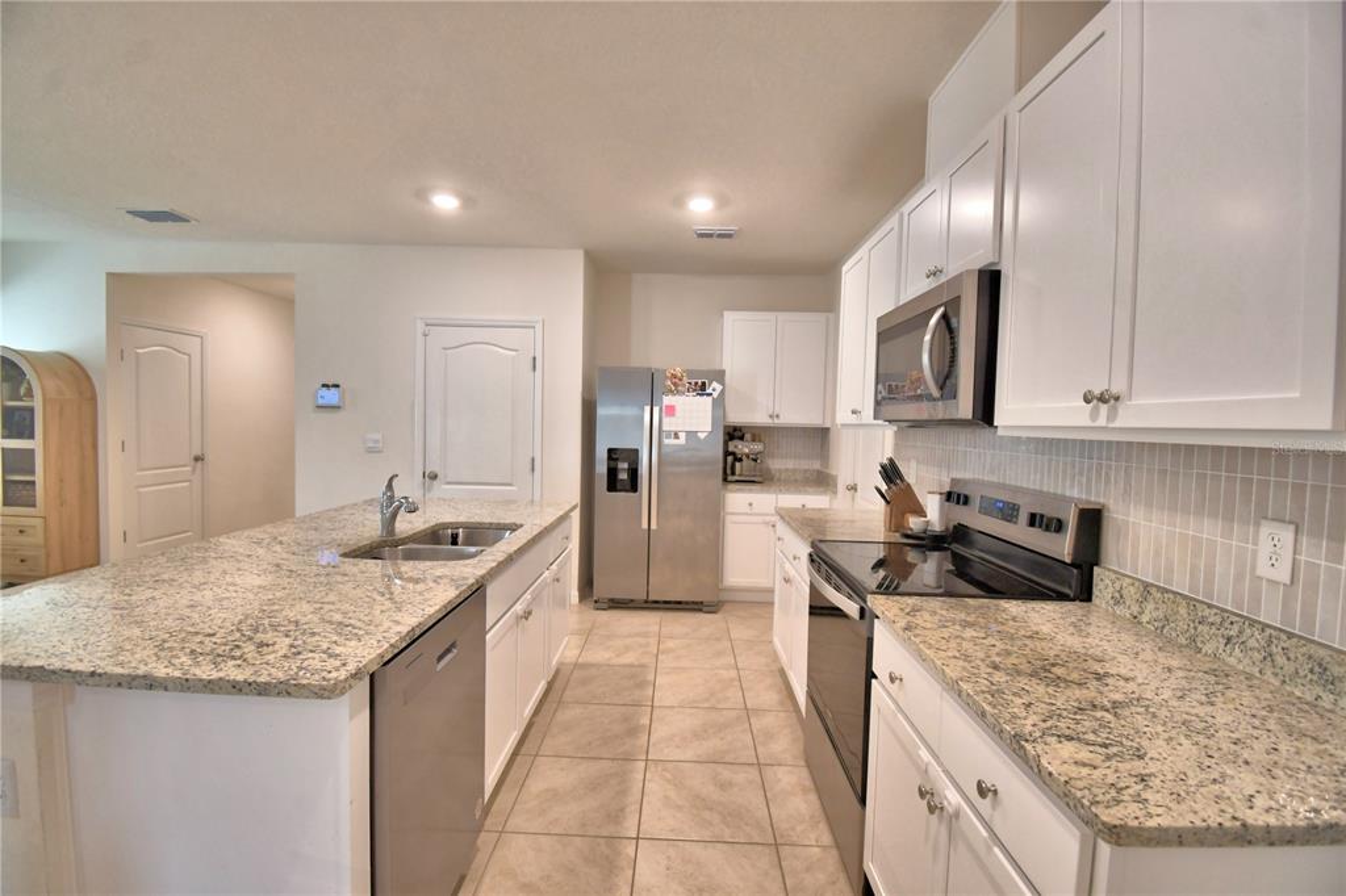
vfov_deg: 77.3
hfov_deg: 100.4
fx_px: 561
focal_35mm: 15
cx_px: 673
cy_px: 448
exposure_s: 1/30
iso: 400
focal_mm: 10
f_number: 4.5
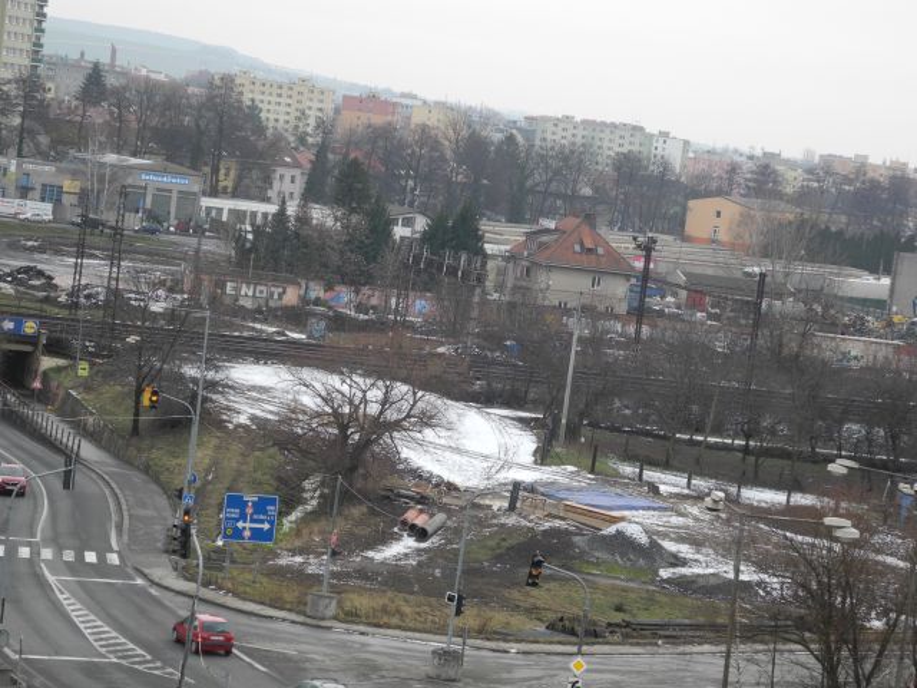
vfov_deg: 14.1
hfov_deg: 18.7
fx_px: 2782
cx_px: 458
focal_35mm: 105
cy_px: 344
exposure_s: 1/75.1
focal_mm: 22.5
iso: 100
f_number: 4.5
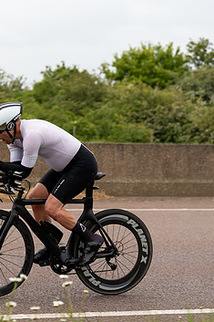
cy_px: 154
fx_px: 1026
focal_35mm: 115
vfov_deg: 17.8
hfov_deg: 11.8
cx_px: -11
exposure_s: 1/1000
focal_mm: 70
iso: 400
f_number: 3.5
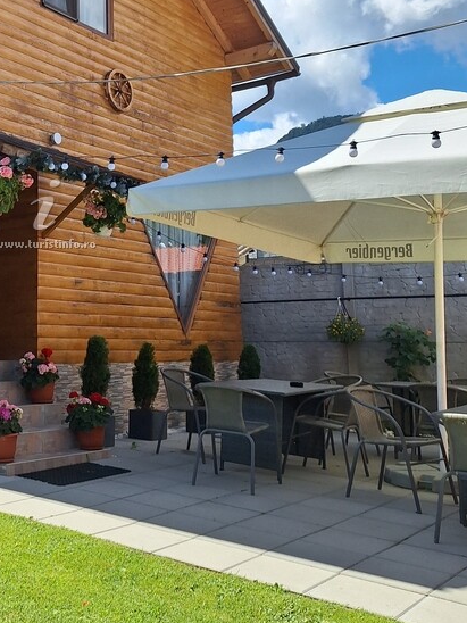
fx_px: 773
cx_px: 41
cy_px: 208
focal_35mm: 43
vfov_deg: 43.2
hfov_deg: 31.9
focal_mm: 5.54
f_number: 1.8
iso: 40
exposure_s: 1/2358
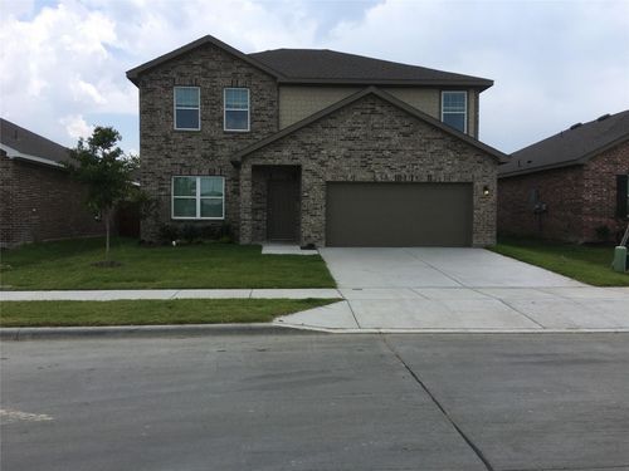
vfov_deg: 48.2
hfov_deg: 61.7
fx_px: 527
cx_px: 314
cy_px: 236
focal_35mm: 29
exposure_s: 1/1672
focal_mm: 4.15
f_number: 2.2
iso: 25
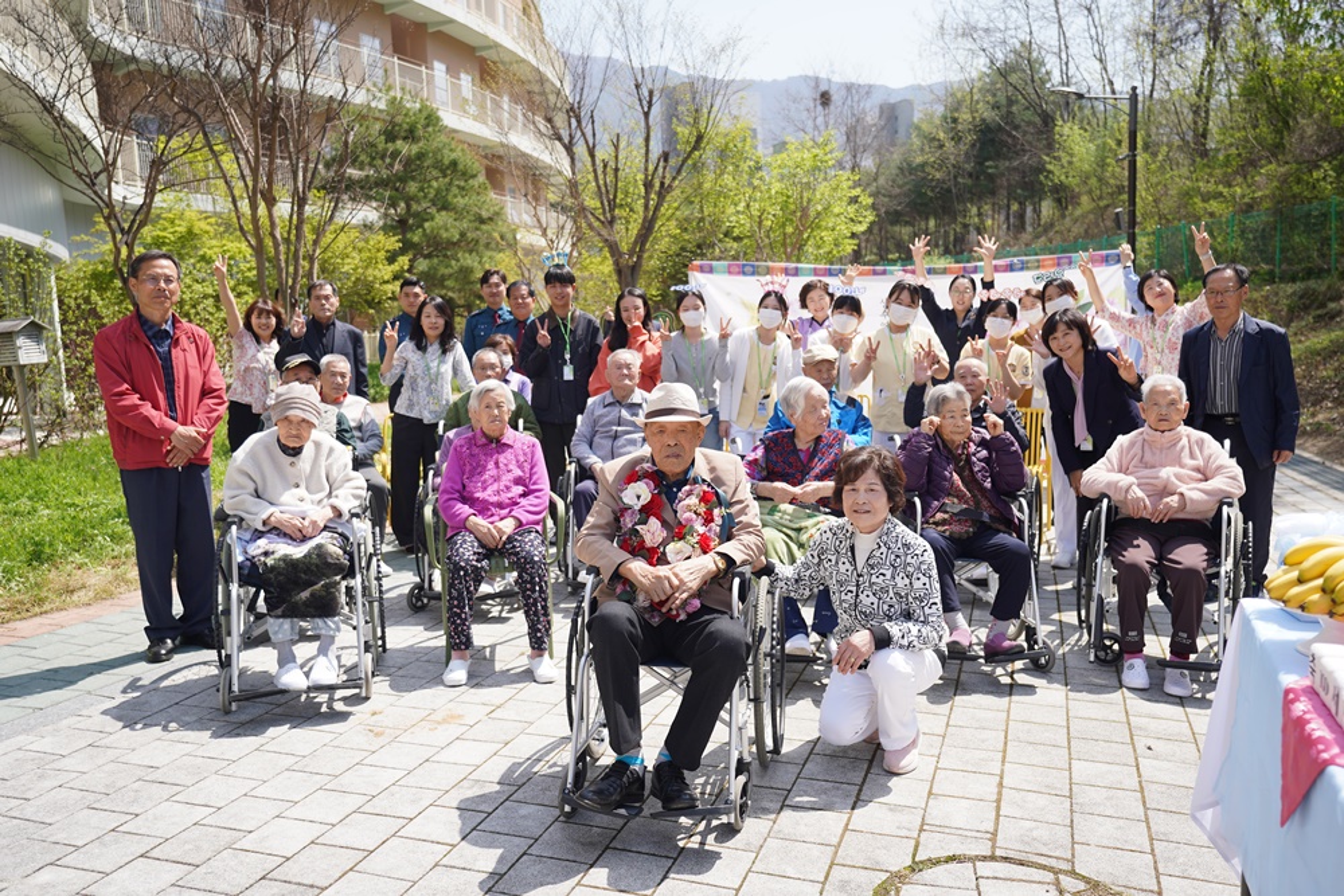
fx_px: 1120
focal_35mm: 30
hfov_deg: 61.9
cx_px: 672
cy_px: 448
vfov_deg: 43.6
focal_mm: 30
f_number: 2.8
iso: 100
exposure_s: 1/1000
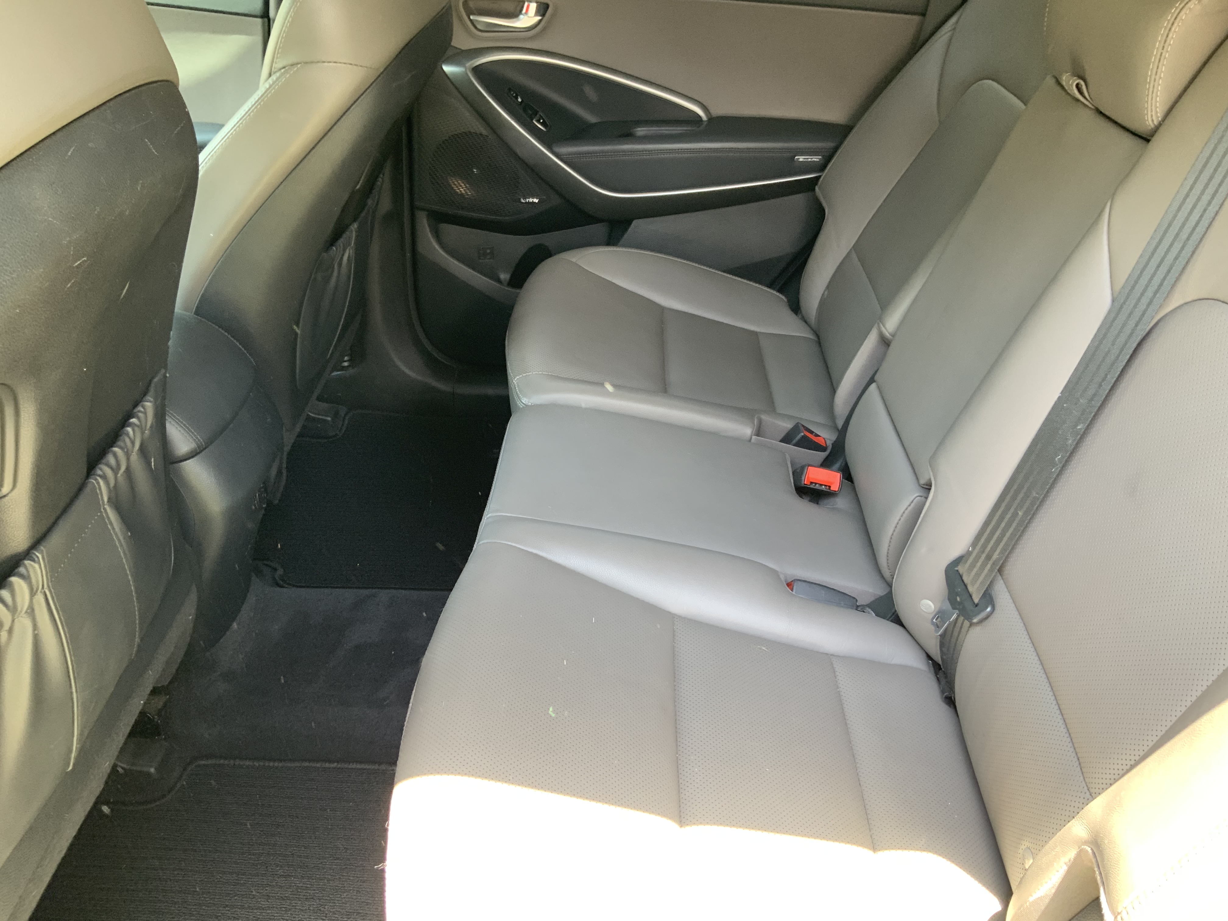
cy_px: 460
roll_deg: -3.1
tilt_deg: -31.4
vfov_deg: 48.2
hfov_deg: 61.7
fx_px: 1029
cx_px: 614
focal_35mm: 29
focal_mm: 3
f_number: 1.8
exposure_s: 1/60
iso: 64
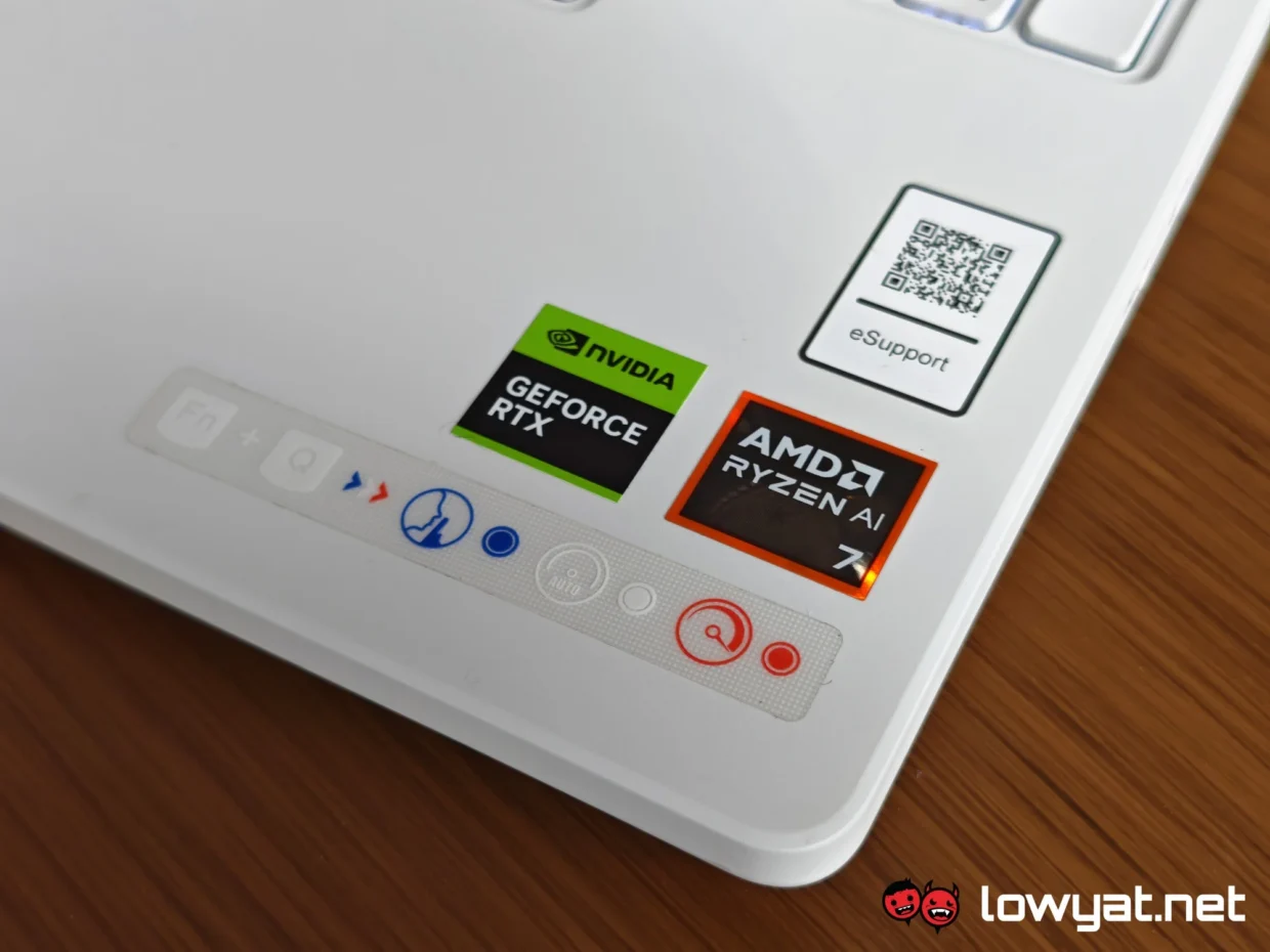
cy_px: 476
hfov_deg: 41.2
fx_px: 1688
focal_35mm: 46
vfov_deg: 31.5
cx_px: 635
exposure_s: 1/100
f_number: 2.8
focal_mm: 5.4
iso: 50
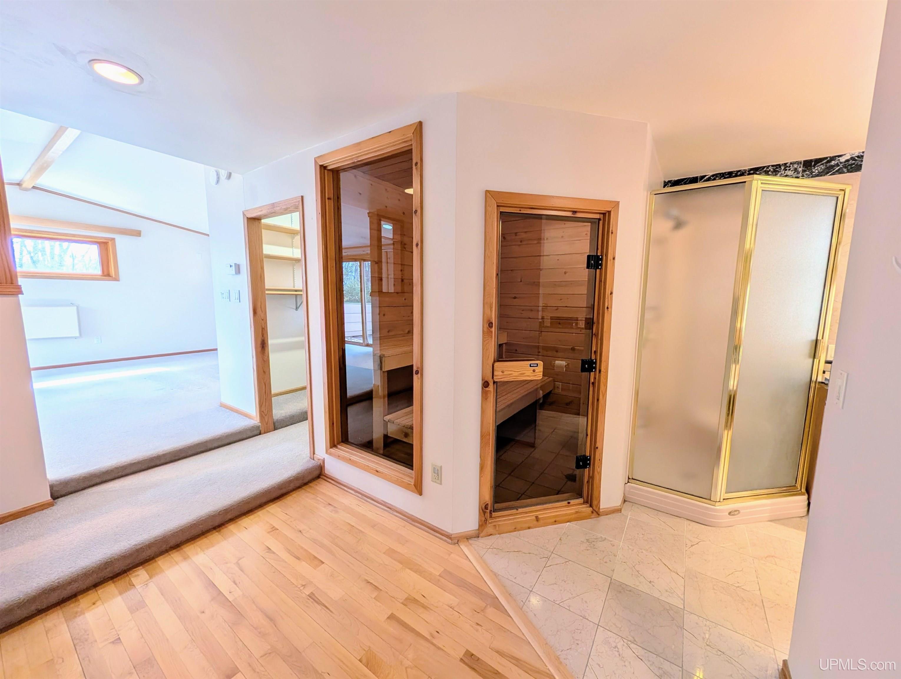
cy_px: 340
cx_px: 450
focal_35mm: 12
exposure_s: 1/60
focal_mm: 2.02
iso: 43
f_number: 1.7
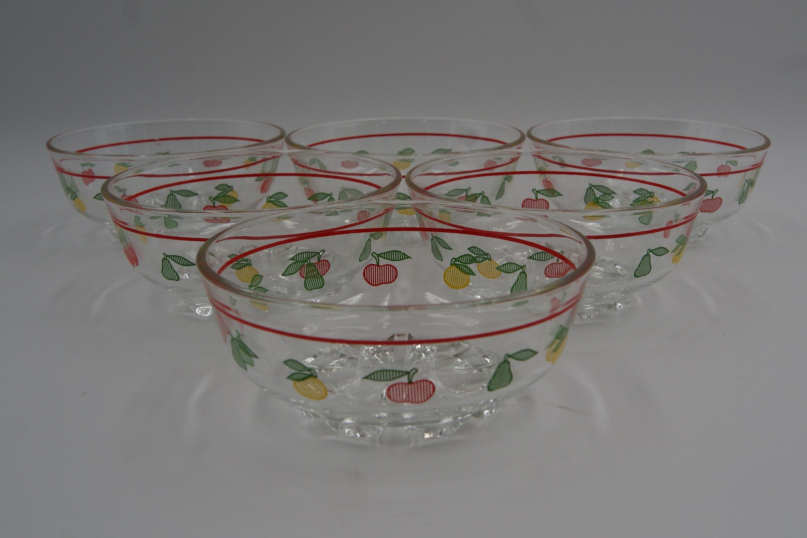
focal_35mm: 33
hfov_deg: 57.2
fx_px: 739
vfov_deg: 39.9
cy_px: 269
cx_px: 404
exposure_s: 1/60
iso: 100
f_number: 9
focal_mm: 22
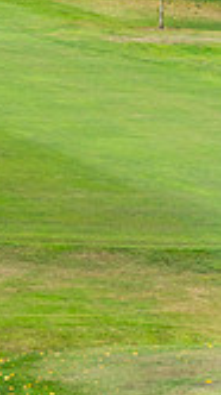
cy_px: -27
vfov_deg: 6.9
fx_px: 3260
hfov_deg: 3.8
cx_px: -466
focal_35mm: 312
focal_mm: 85
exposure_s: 1/500
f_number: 7.1
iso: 250
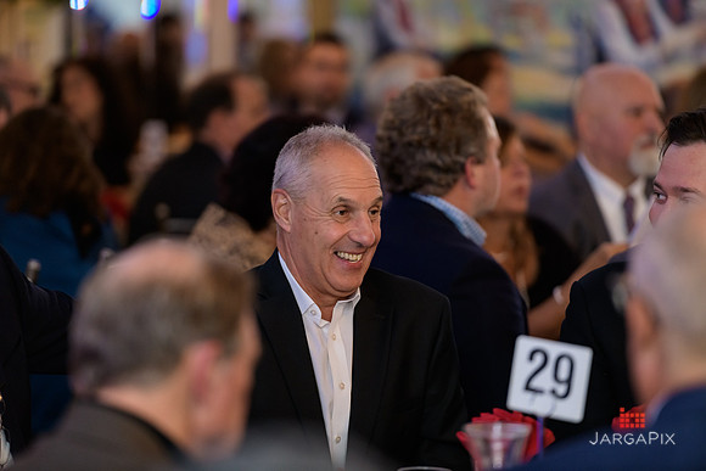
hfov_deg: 10.3
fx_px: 3923
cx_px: 353
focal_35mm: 200
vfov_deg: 6.9
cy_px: 236
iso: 1000
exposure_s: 1/125
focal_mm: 200
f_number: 3.2
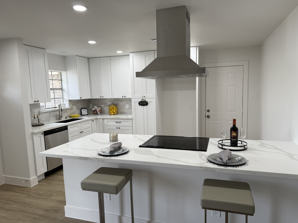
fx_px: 207
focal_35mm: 24
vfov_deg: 56.8
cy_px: 112
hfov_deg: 71.6
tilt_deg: -5.2
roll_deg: +2.6
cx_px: 149
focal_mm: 6.76
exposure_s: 1/120
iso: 80
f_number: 1.78
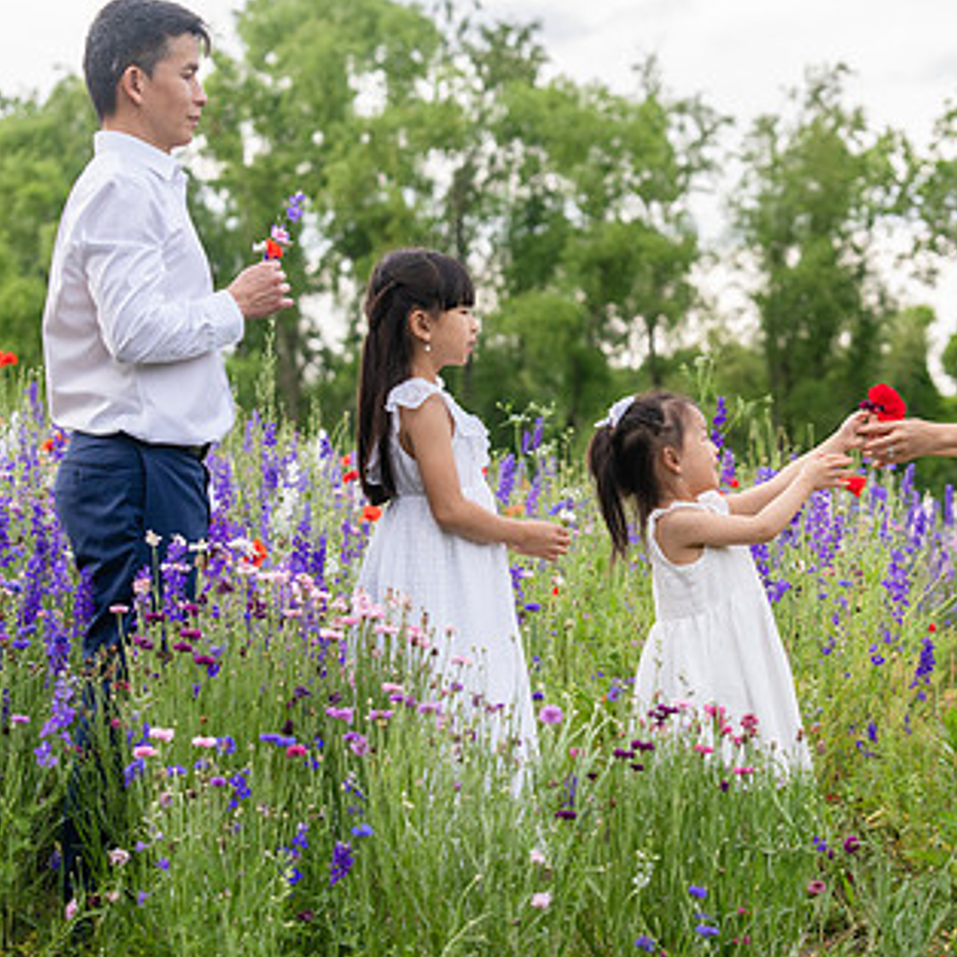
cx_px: 674
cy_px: 465
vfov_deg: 15.8
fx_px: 3441
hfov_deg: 15.8
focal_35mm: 110
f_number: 4
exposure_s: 1/500
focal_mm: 70
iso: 500
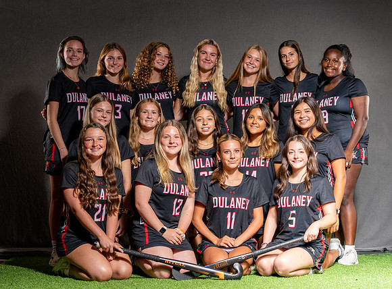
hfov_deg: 26.5
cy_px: 172
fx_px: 829
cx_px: 241
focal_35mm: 74
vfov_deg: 19.8
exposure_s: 1/125
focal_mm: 44
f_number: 6.3
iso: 160
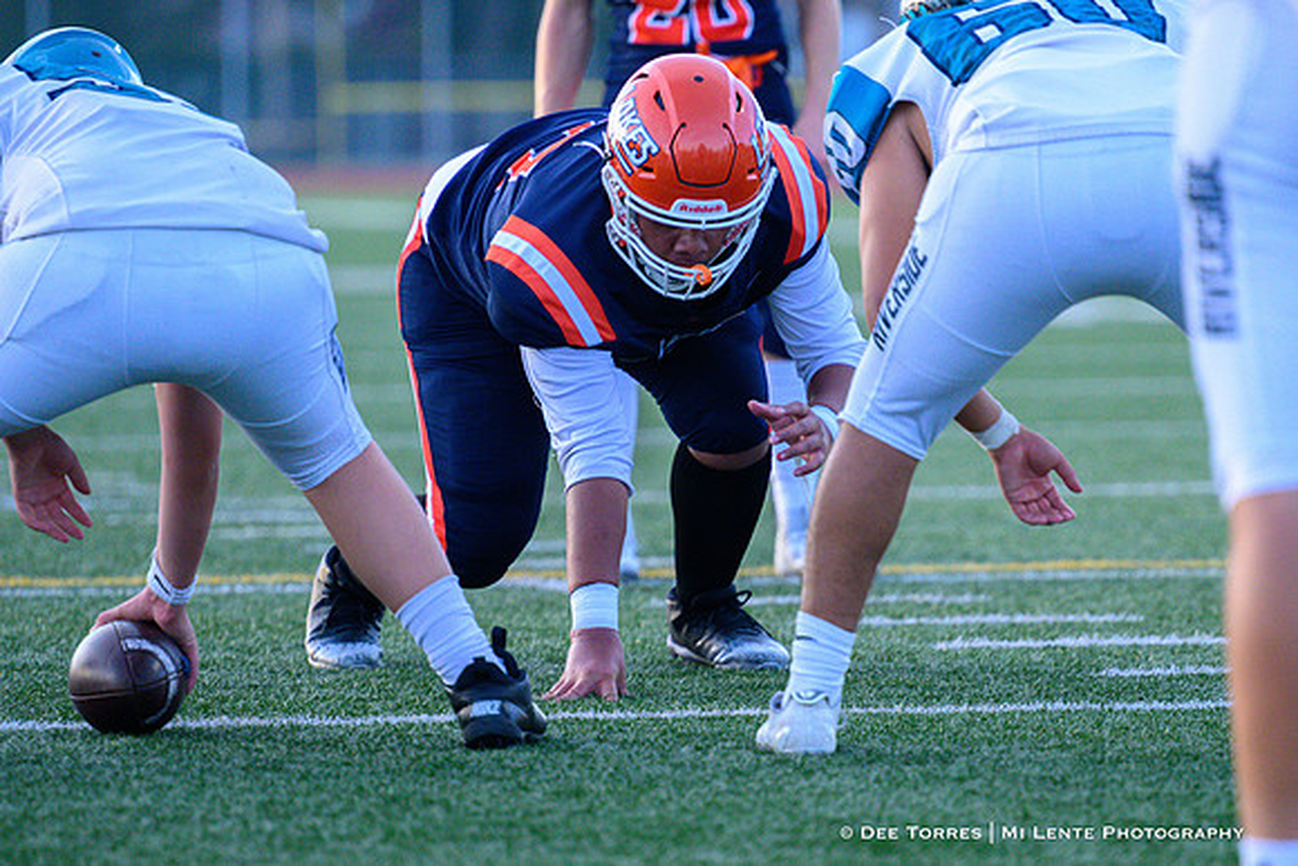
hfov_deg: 6.4
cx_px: 762
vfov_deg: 4.2
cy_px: 551
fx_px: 11680
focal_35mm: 324
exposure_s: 1/2000
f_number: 4
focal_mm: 250
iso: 3200
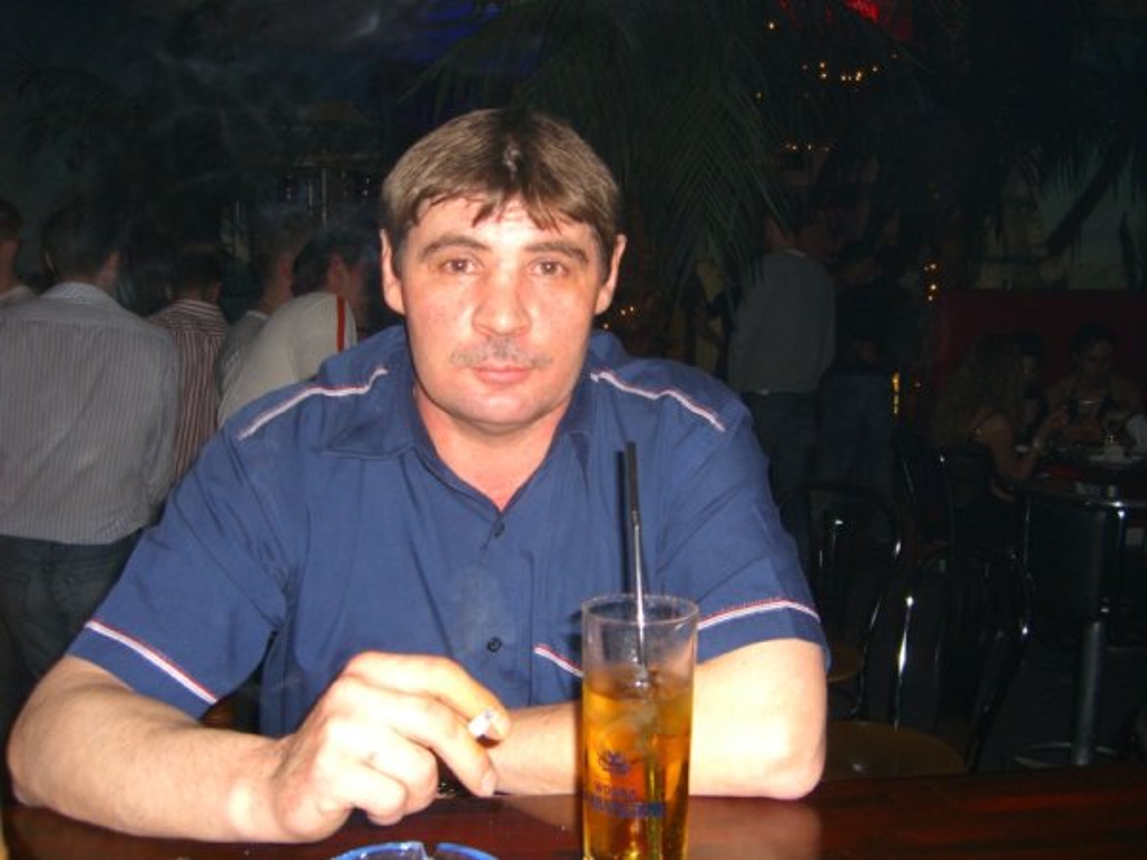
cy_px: 430
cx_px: 574
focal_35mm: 38
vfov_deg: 37.7
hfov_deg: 49.0
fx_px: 1259
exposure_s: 1/60
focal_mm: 7.9
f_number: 2.8
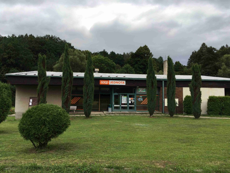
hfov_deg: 61.7
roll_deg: -0.4
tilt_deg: +2.9
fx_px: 193
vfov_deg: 48.2
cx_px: 115
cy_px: 86
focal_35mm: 29
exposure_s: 1/705
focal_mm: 4.15
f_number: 2.2
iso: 25
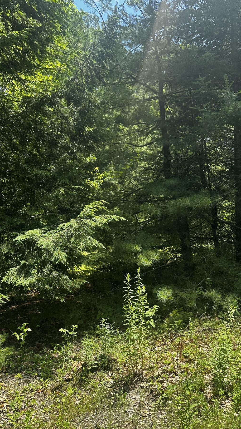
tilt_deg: -4.5
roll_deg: +2.6
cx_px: 131
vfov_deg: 66.0
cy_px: 231
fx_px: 330
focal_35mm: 29
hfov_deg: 40.1
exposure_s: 1/1171
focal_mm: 6.86
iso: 80
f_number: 1.78
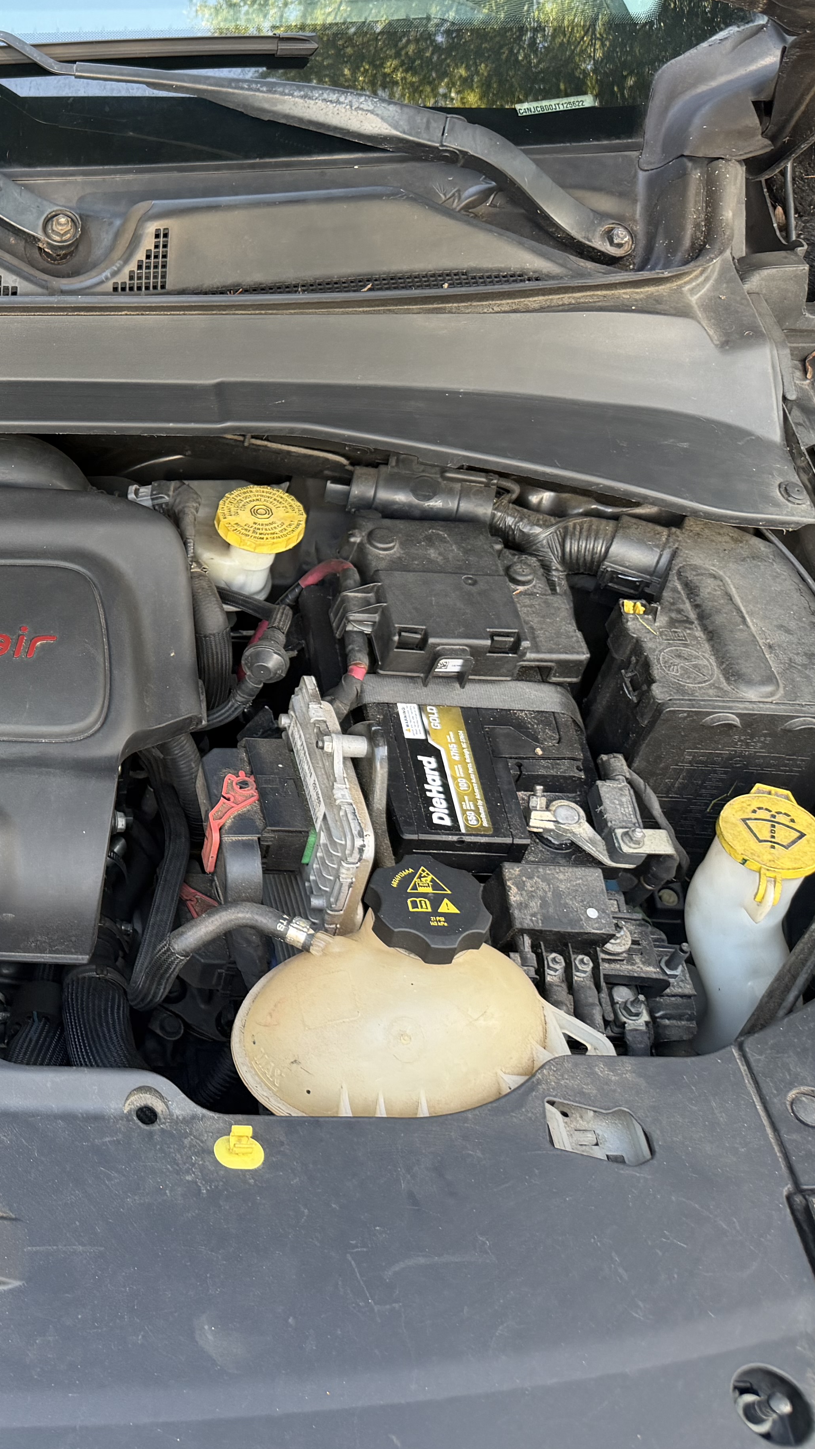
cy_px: 606
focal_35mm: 41
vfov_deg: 49.2
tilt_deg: -41.1
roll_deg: -0.1
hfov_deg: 25.4
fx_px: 1575
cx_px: -214
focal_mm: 6.76
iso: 125
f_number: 1.78
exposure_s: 1/121
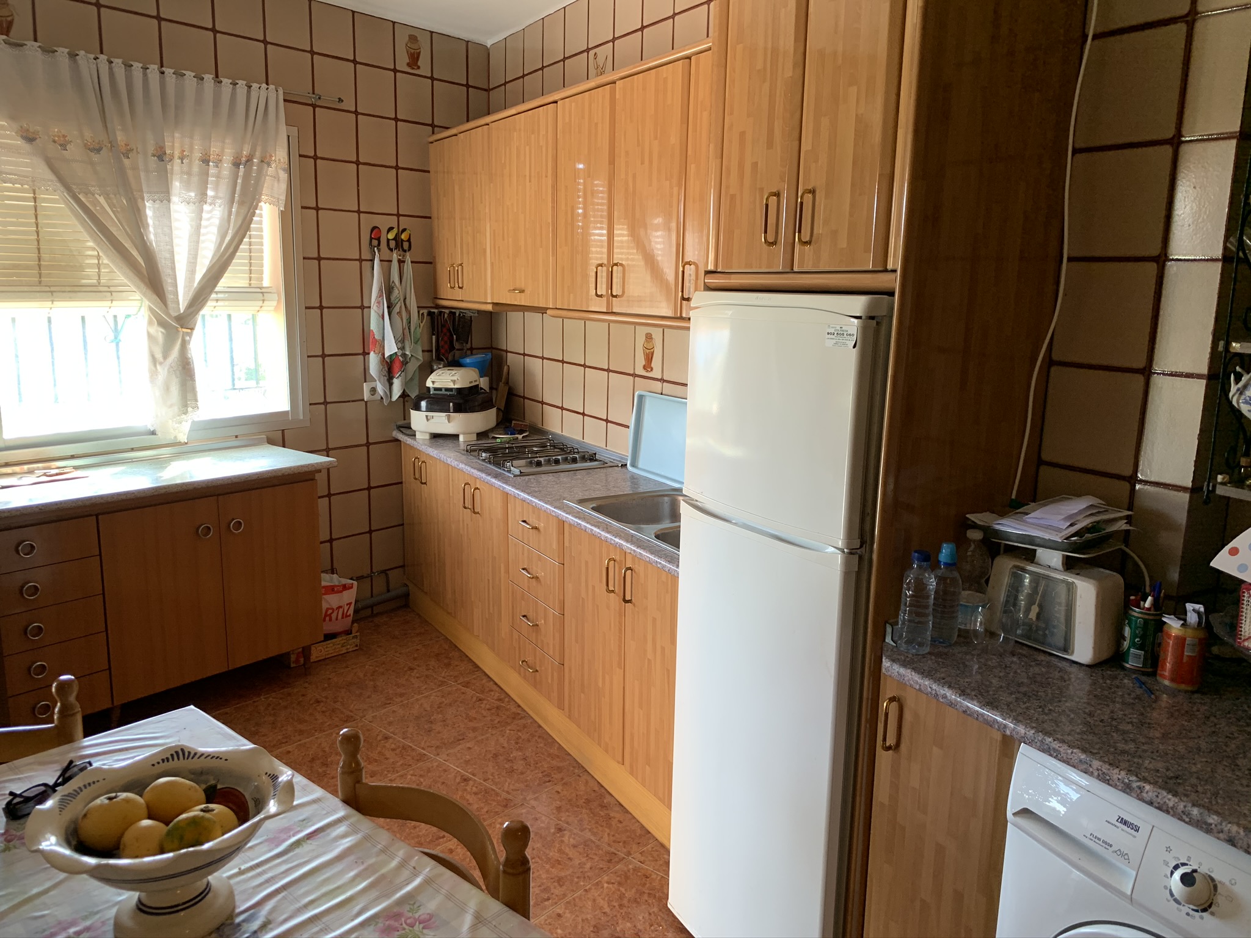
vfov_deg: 53.1
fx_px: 940
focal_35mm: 26
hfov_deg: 67.3
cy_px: 469
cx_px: 626
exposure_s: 1/76
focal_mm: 4.25
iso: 100
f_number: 1.8
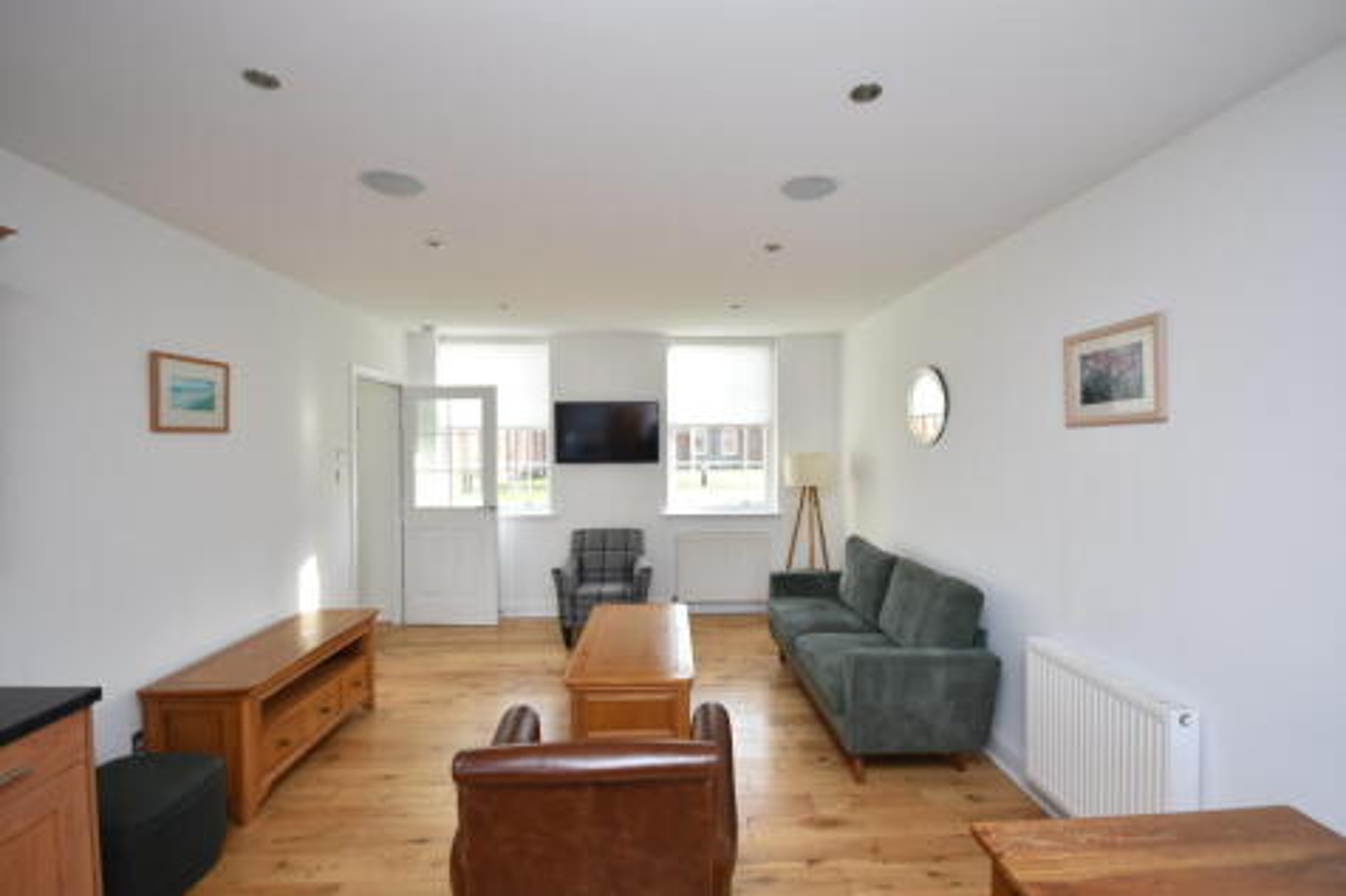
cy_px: 448
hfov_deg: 100.4
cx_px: 673
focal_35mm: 15
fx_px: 561
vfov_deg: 77.3
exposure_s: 1/100
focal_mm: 10
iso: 400
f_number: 5
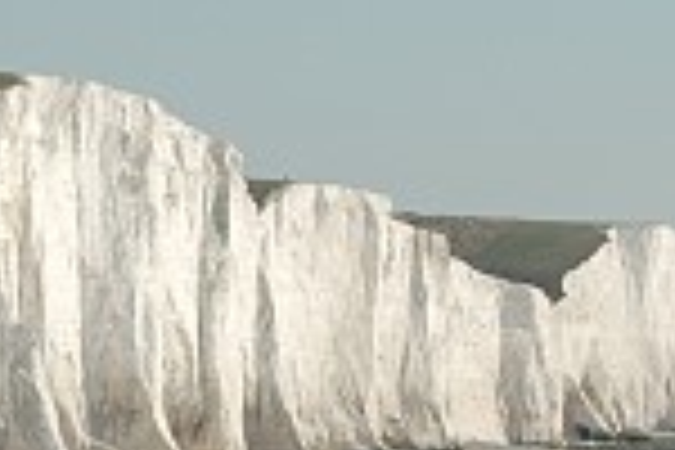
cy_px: 495
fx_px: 5925
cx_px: -14
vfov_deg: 4.3
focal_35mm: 316
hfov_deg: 6.5
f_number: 4.5
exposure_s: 1/1600
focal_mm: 70
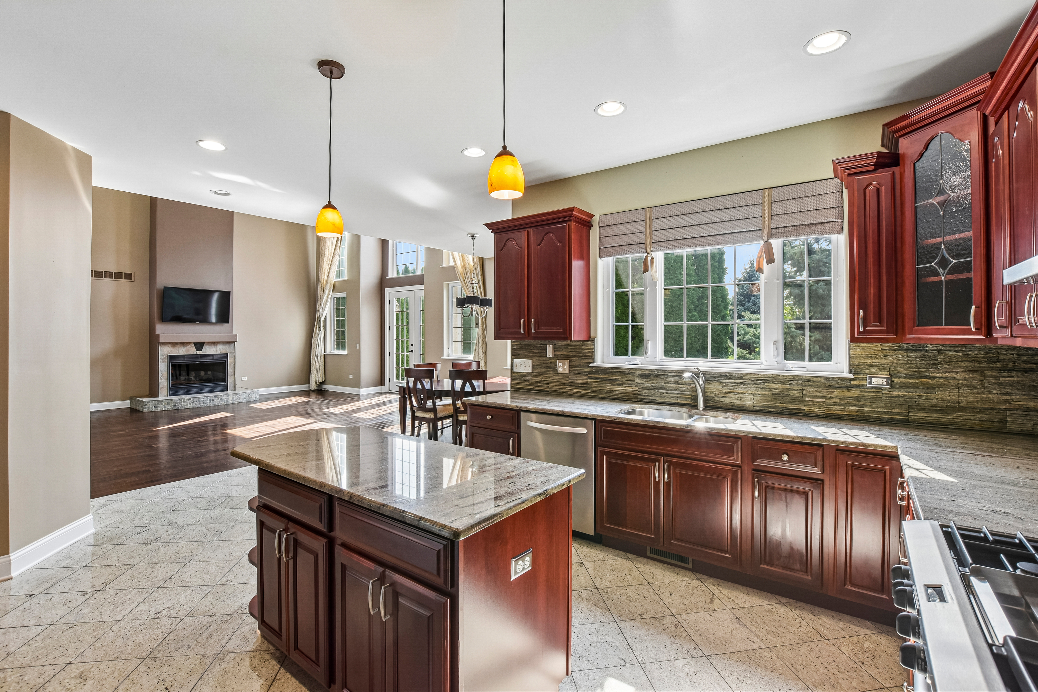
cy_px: 346
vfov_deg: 77.3
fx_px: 432
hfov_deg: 100.4
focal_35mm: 15
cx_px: 519
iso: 400
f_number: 8
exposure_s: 1/60
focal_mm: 10
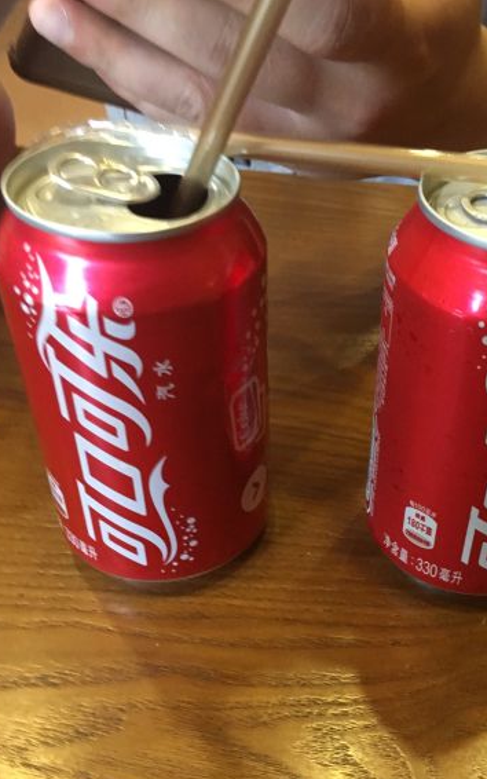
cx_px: 321
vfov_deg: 51.4
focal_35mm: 38
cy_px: 436
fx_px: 807
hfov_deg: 33.3
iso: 80
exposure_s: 1/10
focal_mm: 4.15
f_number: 2.2
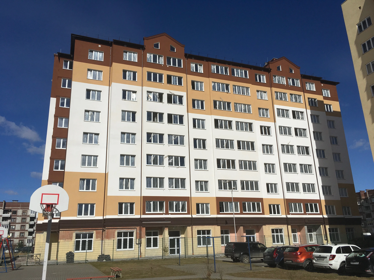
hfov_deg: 61.7
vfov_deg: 48.2
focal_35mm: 29
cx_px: 187
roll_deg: +1.6
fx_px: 313
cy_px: 140
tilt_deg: +17.5
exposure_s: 1/6410
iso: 25
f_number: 2.2
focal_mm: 4.15
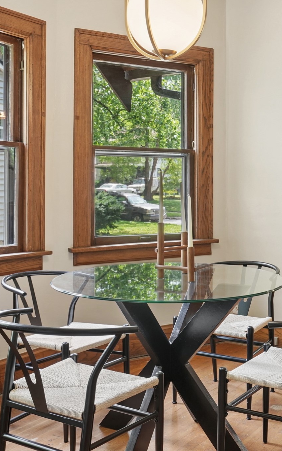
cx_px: 212
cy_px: 217
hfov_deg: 27.1
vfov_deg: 42.6
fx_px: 578
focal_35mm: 47
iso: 800
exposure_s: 1/30
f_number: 8
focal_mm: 29
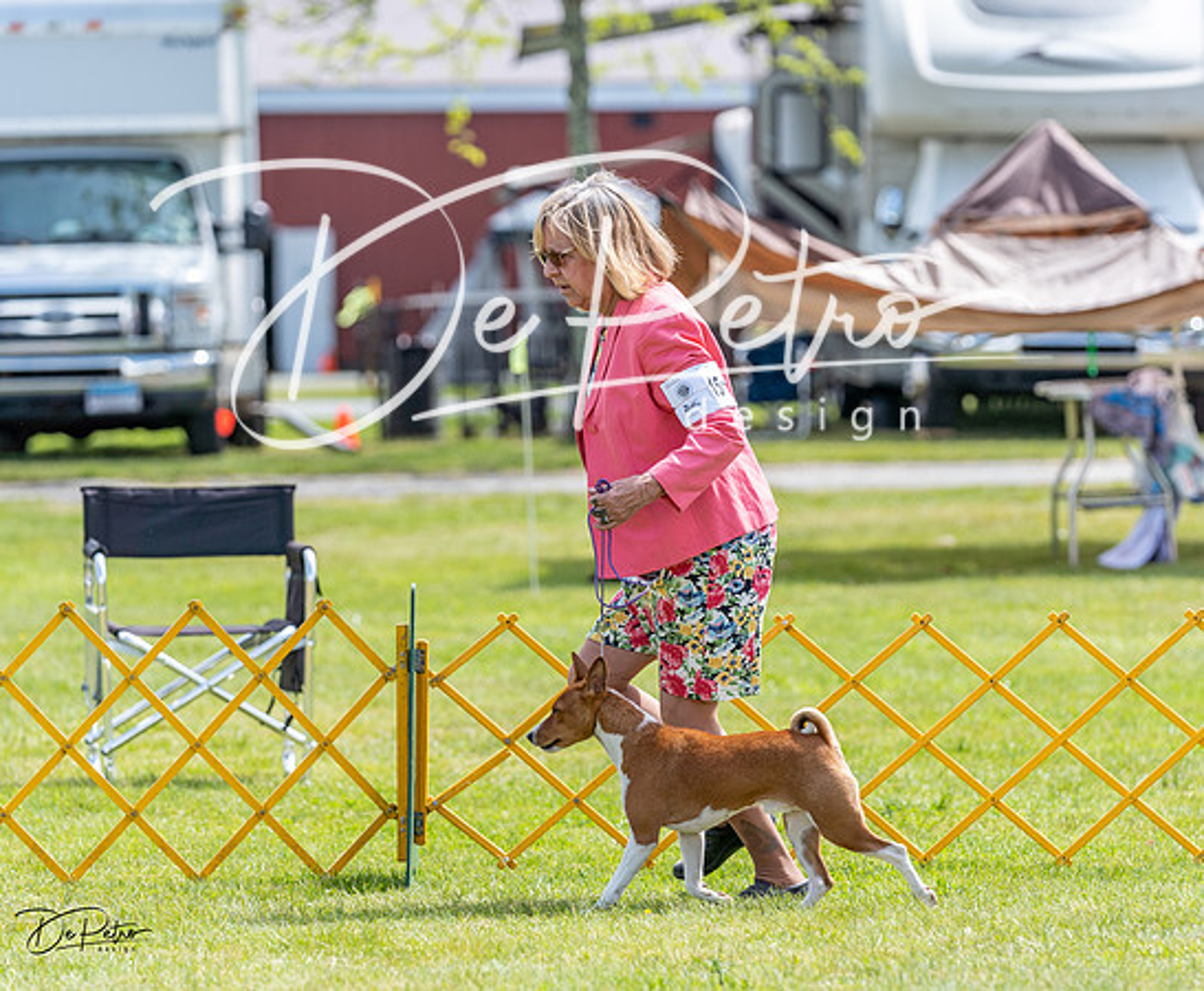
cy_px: 542
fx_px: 7470
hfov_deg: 9.2
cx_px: 667
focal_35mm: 207
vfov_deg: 7.6
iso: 100
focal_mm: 162
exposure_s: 1/1000
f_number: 3.5
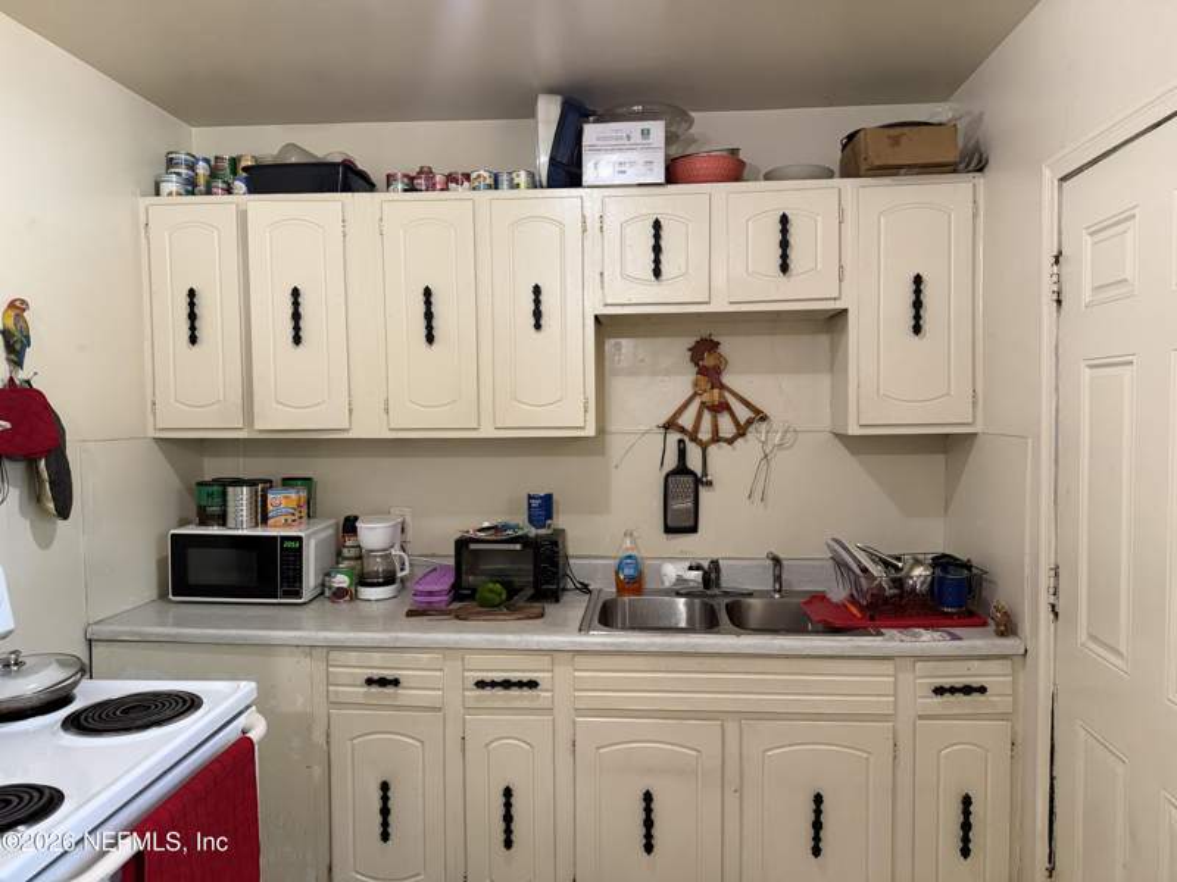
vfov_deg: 56.8
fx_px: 816
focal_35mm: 24
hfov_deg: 71.6
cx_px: 588
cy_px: 441
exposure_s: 1/60
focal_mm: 6.76
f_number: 1.78
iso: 500
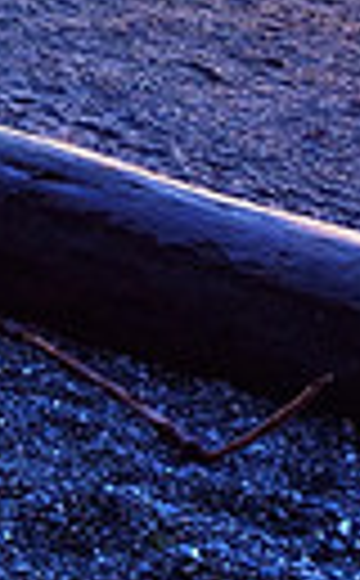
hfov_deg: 11.5
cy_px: 243
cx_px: -94
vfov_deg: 18.8
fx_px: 1752
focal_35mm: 111
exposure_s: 1/1642
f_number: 2.2
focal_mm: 4.12
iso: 32
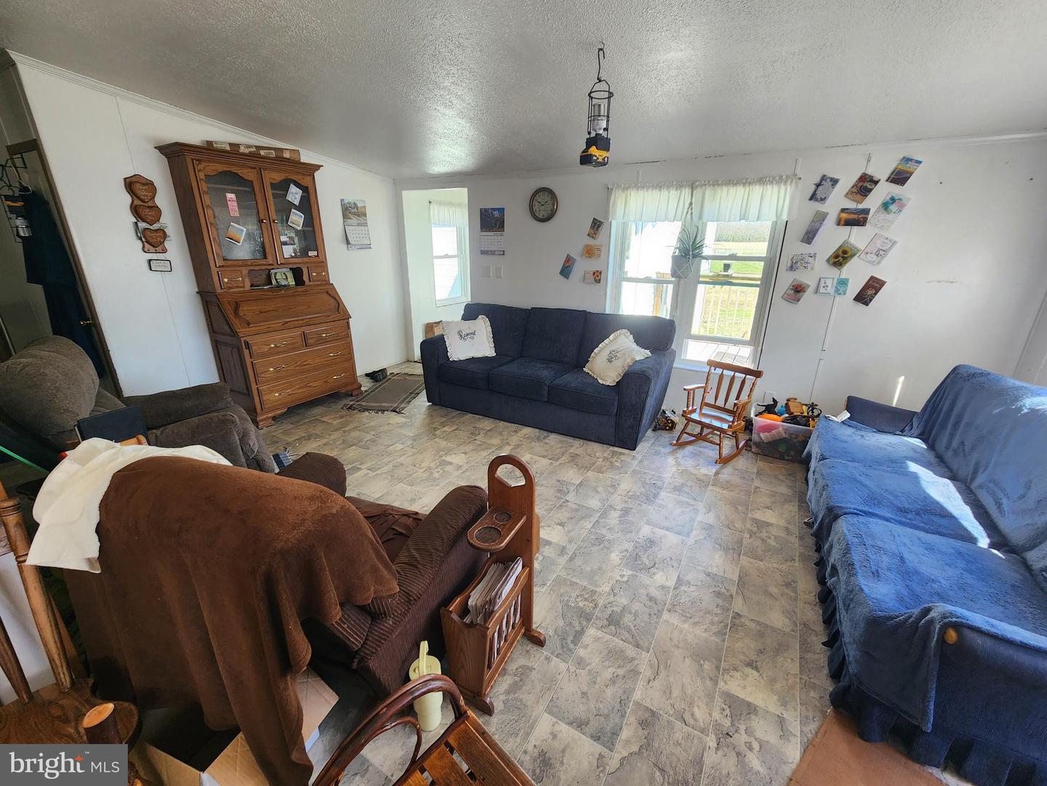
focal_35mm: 13
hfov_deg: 106.2
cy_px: 393
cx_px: 524
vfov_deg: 89.9
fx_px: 393
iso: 64
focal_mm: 2.2
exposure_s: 1/60
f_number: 2.2
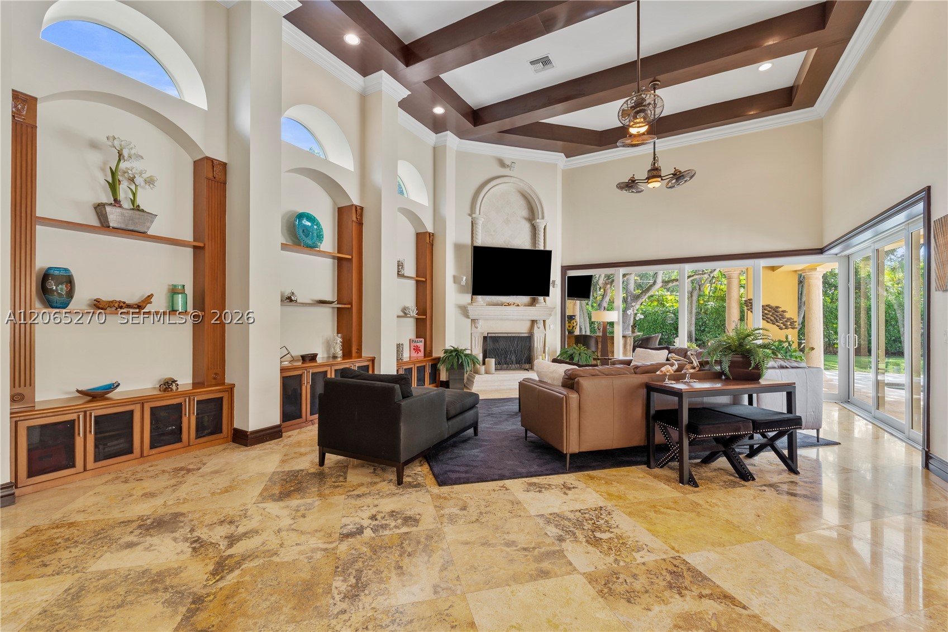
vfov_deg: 81.2
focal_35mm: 14
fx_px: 369
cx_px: 474
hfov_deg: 104.3
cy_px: 316
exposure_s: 1/15
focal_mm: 14
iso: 100
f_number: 8
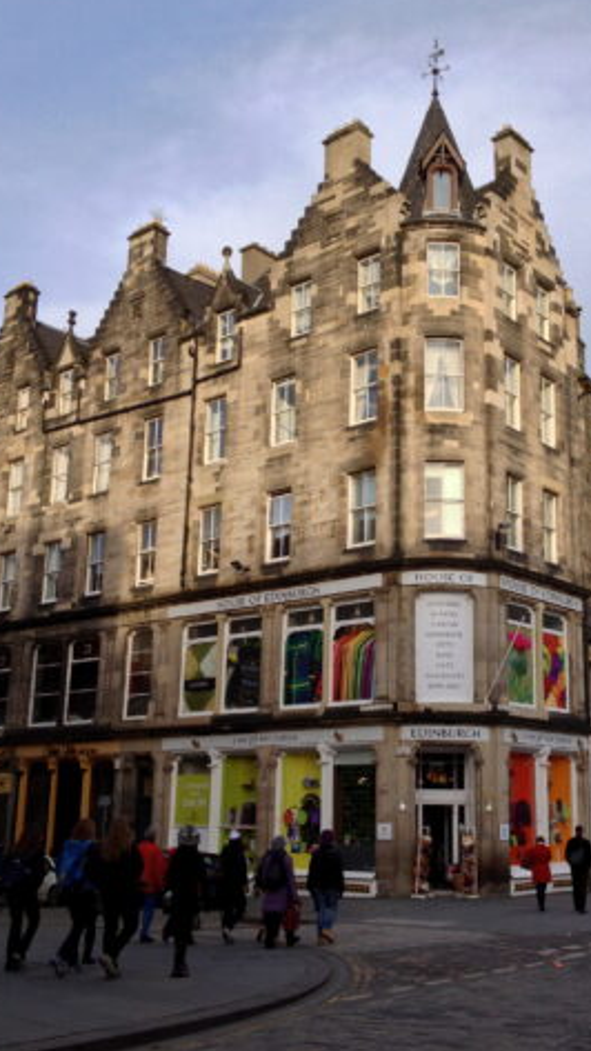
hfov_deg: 27.5
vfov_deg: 47.3
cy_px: 561
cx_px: 411
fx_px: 1198
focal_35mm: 43
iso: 50
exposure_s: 1/657
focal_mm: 4.28
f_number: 2.4
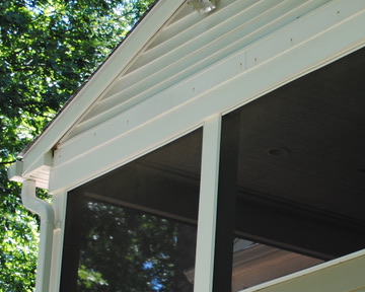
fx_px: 1603
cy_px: 311
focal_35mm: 148
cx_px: 435
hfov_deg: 12.7
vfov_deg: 10.3
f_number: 5
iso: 200
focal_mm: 35
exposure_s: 1/100
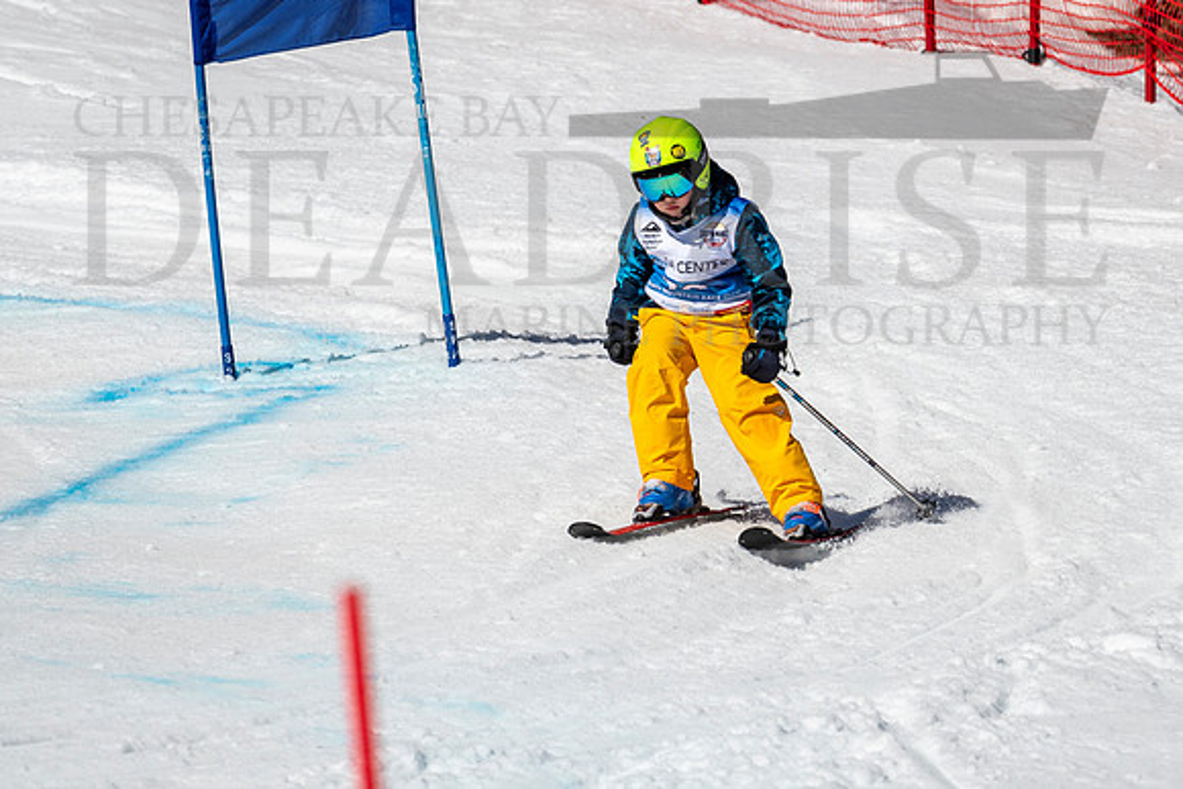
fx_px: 27713
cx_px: 688
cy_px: 323
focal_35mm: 843
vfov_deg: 1.6
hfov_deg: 2.4
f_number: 8
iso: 200
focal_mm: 400
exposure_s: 1/2000
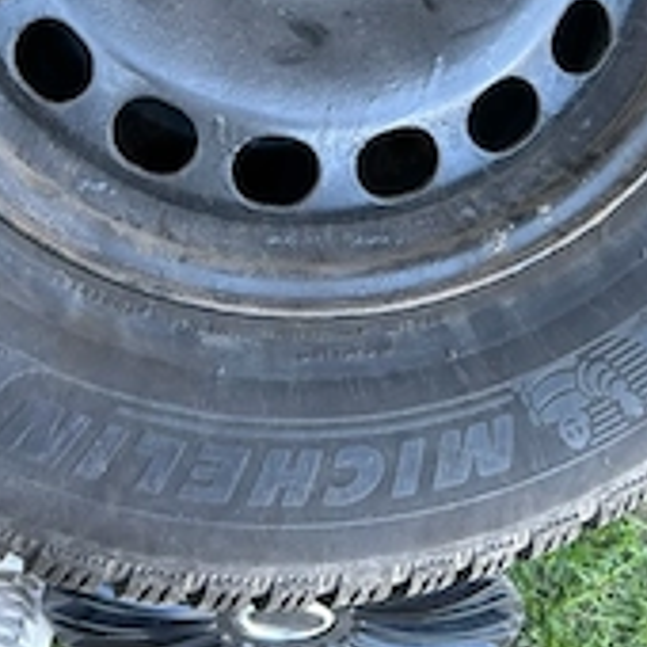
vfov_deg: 28.8
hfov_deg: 31.4
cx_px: 419
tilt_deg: -68.7
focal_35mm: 54
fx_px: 1142
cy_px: -57
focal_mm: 5.7
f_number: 1.5
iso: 80
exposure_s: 1/121
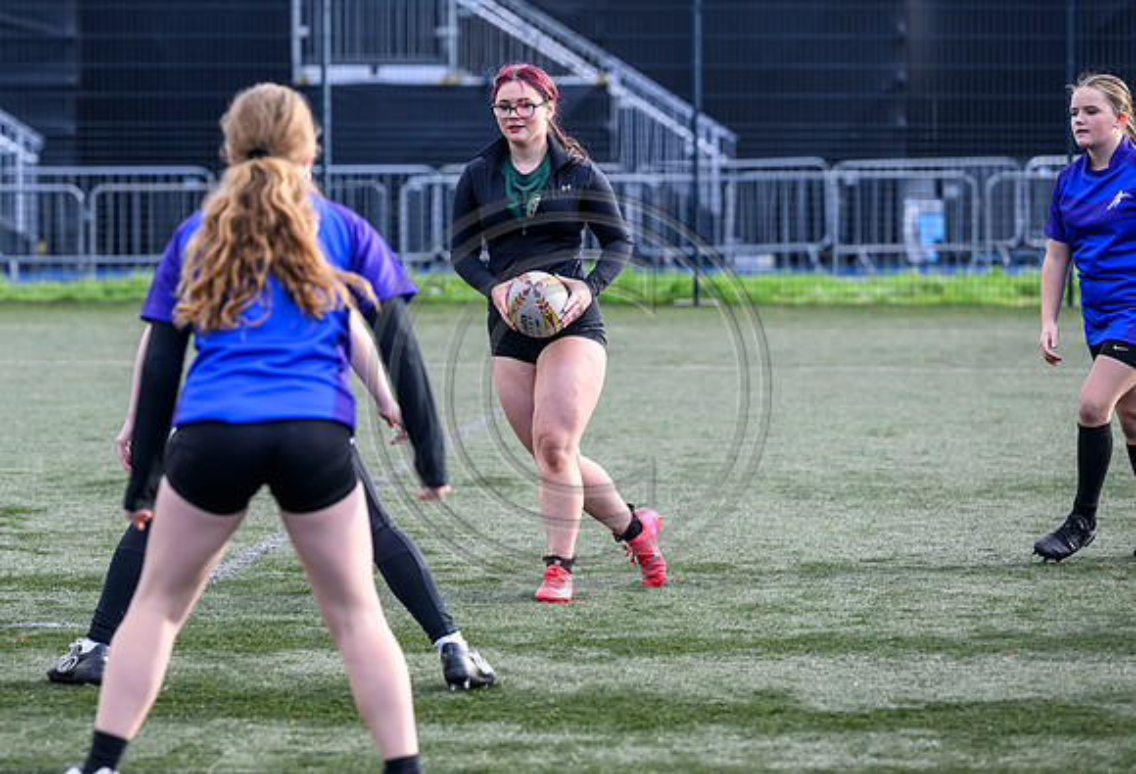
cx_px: 507
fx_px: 6152
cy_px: 356
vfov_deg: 7.2
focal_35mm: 194
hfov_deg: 10.5
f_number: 4.5
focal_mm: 175
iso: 1600
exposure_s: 1/1250
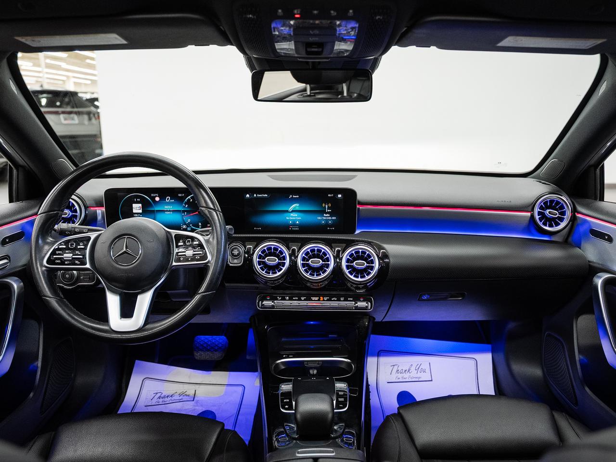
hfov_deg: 67.4
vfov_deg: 53.1
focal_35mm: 26
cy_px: 231
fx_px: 462
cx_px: 318
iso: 1000
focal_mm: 24
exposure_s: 1/40
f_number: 4
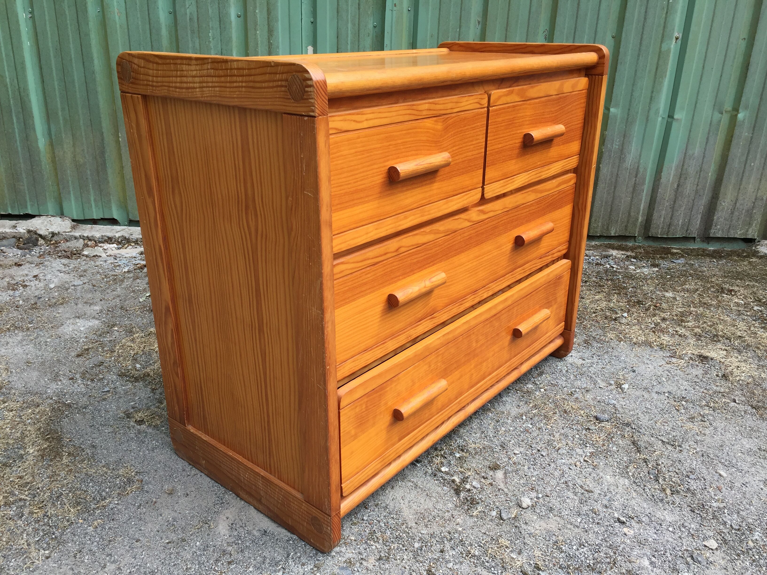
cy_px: 288
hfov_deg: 61.7
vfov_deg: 48.2
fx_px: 643
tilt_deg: -21.3
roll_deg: -3.8
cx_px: 384
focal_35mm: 29
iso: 32
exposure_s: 1/549
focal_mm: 4.15
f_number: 2.2
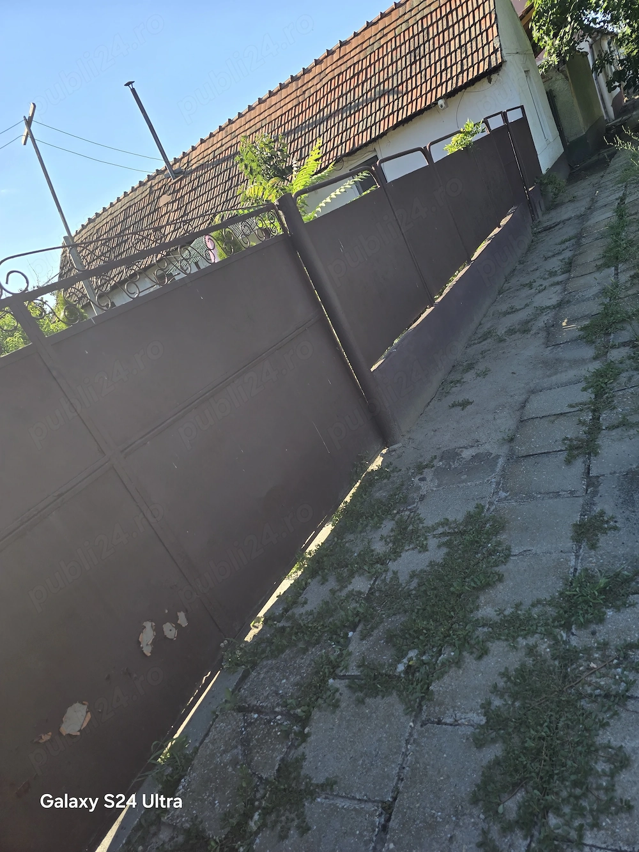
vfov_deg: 73.9
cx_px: 320
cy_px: 426
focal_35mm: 23
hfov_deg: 58.9
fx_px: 566
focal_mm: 6.3
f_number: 1.7
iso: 12
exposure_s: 1/385
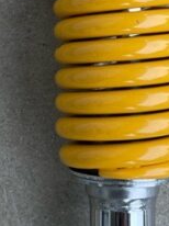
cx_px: 65
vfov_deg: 19.1
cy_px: 19
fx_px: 659
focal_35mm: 101
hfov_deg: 14.6
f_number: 1.6
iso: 32
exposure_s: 1/155
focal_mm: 5.1
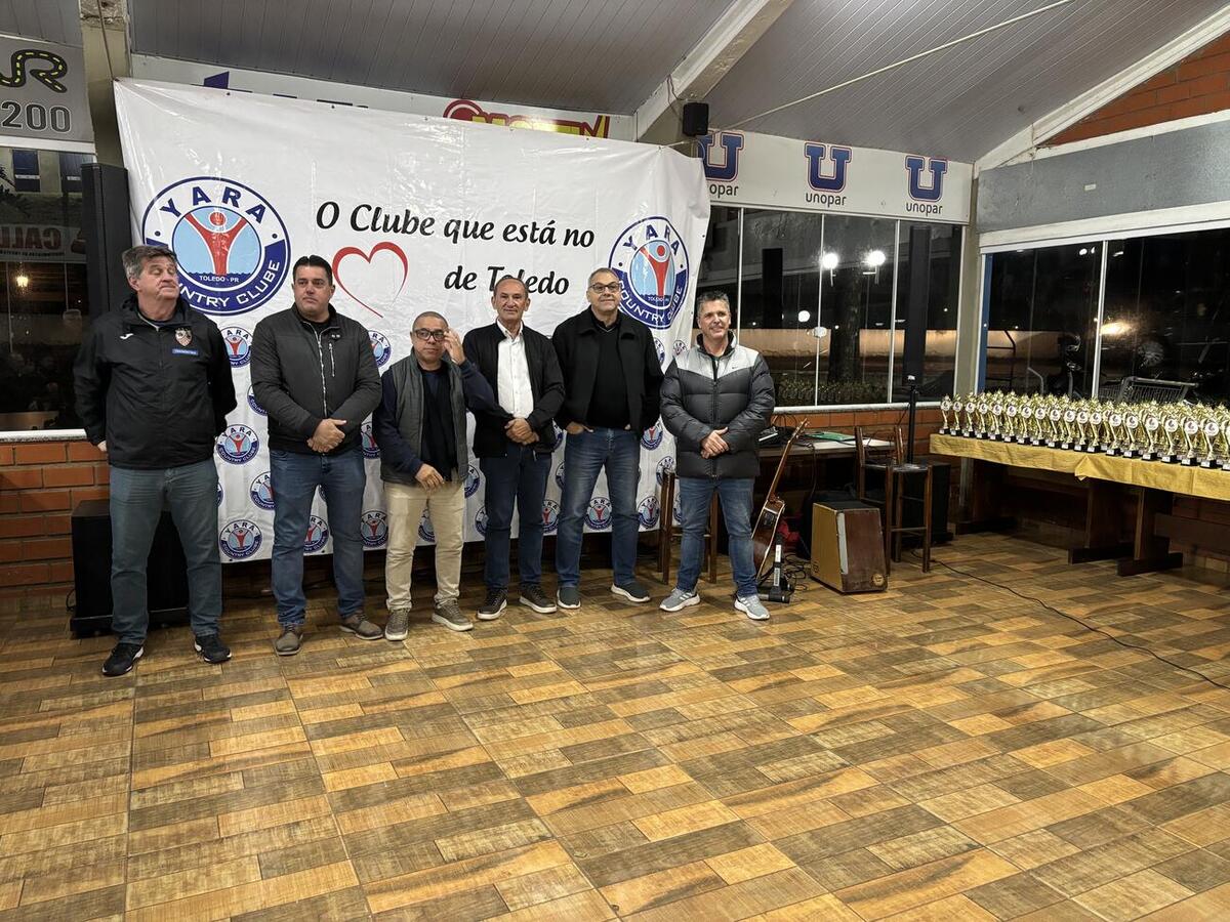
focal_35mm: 26
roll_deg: -0.2
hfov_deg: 67.3
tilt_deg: -6.5
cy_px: 461
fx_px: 924
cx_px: 615
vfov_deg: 53.1
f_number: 1.6
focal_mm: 5.96
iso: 400
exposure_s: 1/60
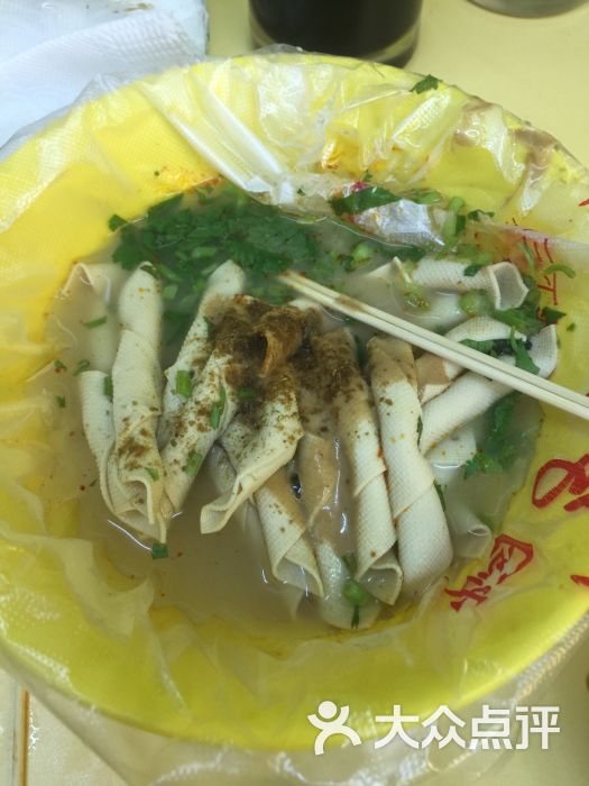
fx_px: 658
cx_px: 294
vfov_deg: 61.7
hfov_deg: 48.2
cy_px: 393
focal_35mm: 29
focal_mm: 4.15
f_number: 2.2
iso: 40
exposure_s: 1/17
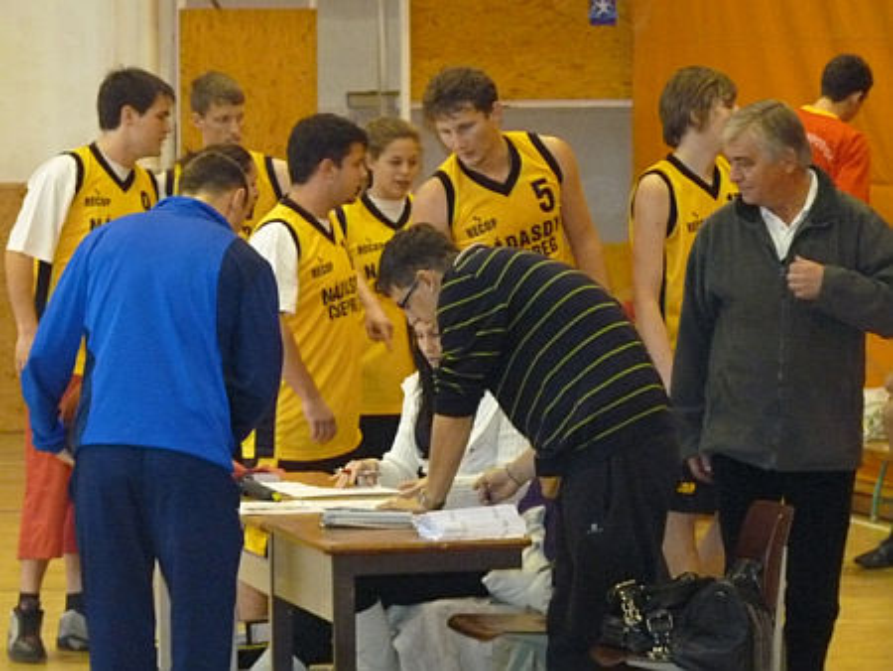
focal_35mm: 184
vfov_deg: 8.1
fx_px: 4749
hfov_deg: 10.7
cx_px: 446
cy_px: 336
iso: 800
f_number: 3.7
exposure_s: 1/100
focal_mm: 32.7
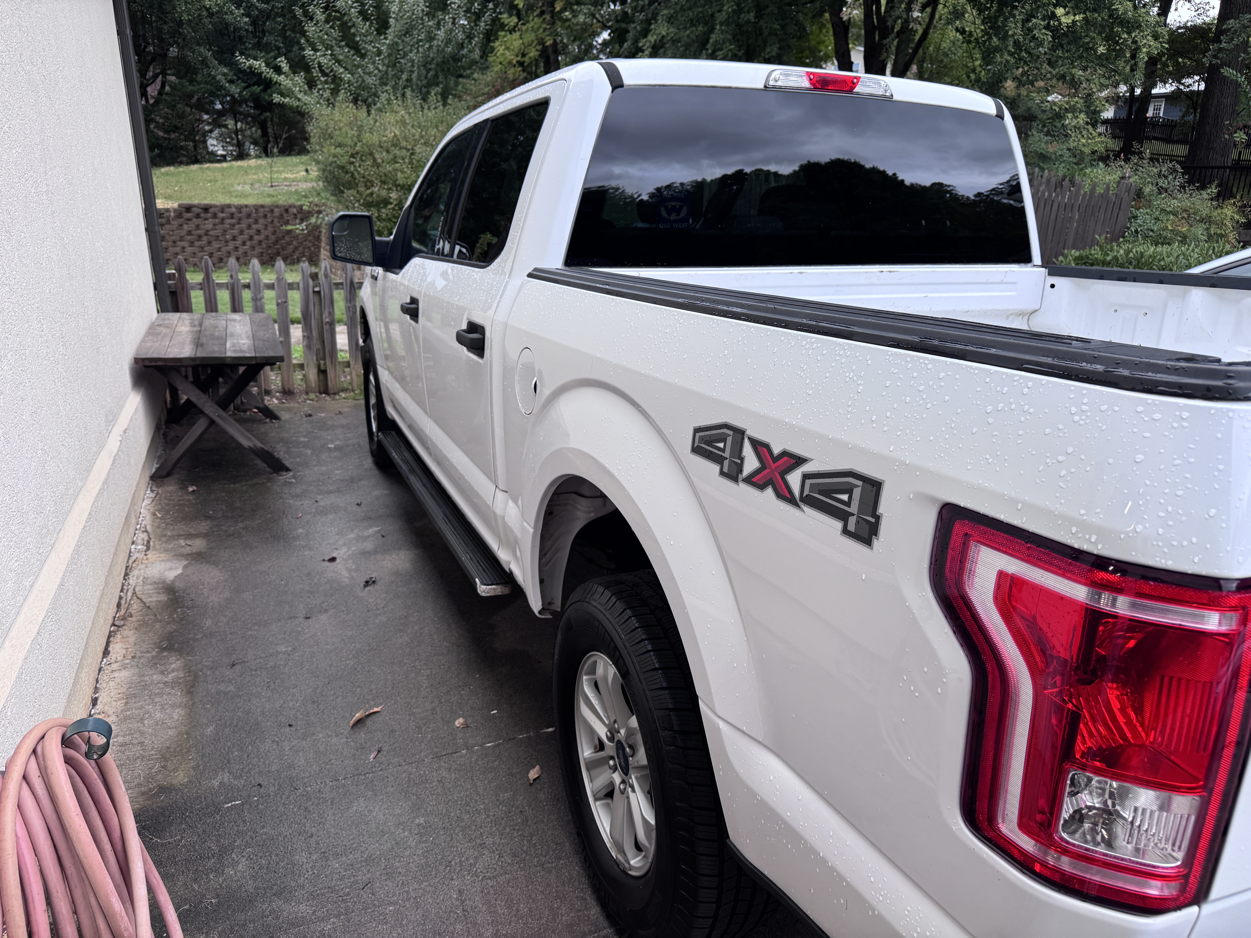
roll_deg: -0.4
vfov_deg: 56.8
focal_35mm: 24
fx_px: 867
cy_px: 469
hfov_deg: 71.6
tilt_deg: -17.3
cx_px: 626
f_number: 1.78
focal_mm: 6.76
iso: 100
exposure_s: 1/120
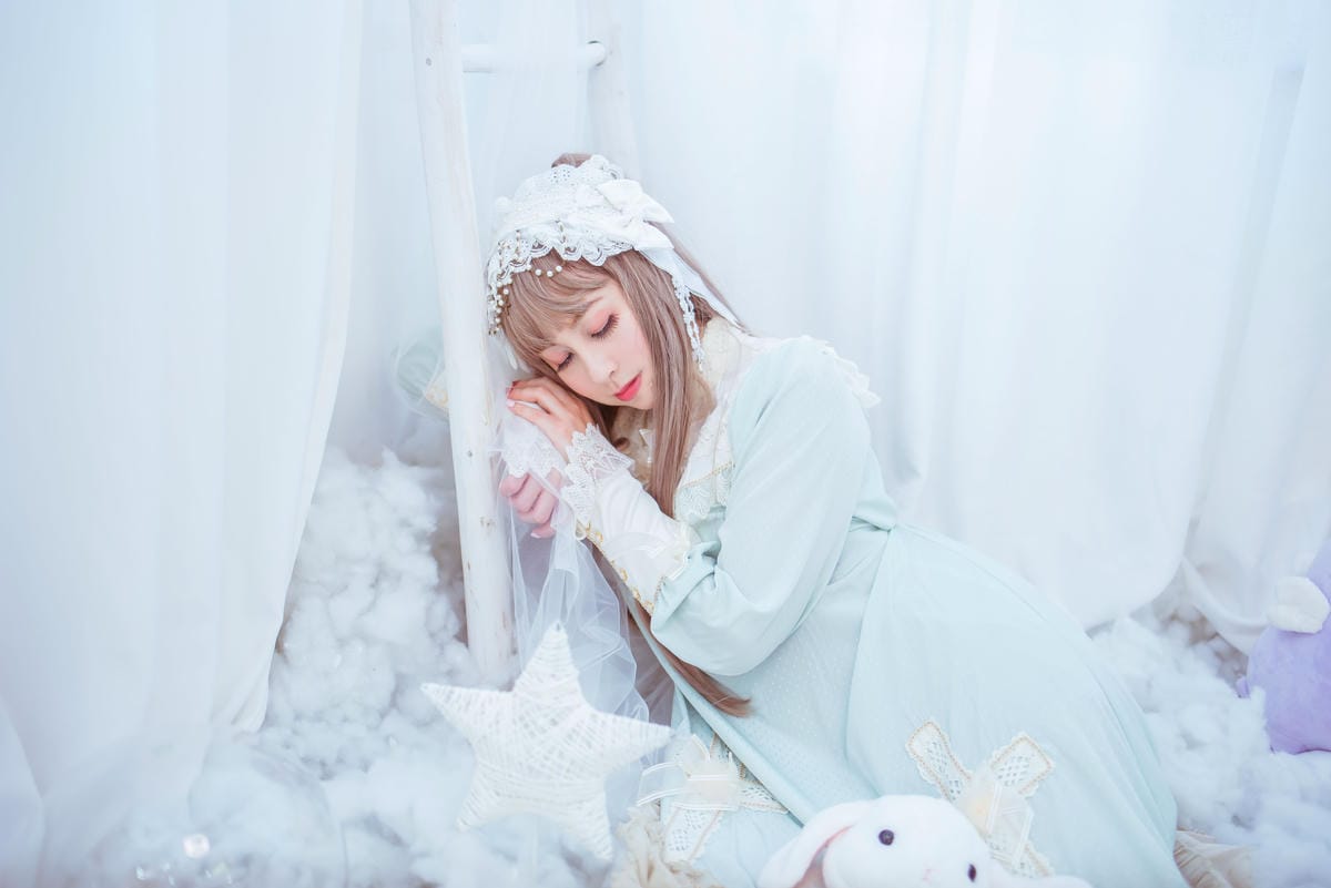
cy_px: 444
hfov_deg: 54.4
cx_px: 666
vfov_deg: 37.9
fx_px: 1294
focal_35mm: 35
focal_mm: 35
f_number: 2
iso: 250
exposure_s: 1/250
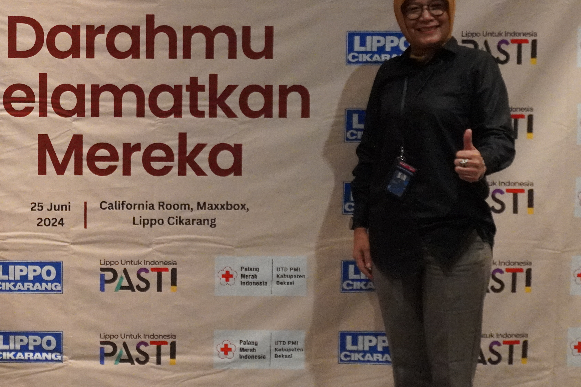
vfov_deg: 21.2
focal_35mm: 64
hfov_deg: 30.6
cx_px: 111
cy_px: 137
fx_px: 1033
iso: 6400
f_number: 4.5
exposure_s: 1/100
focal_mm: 24
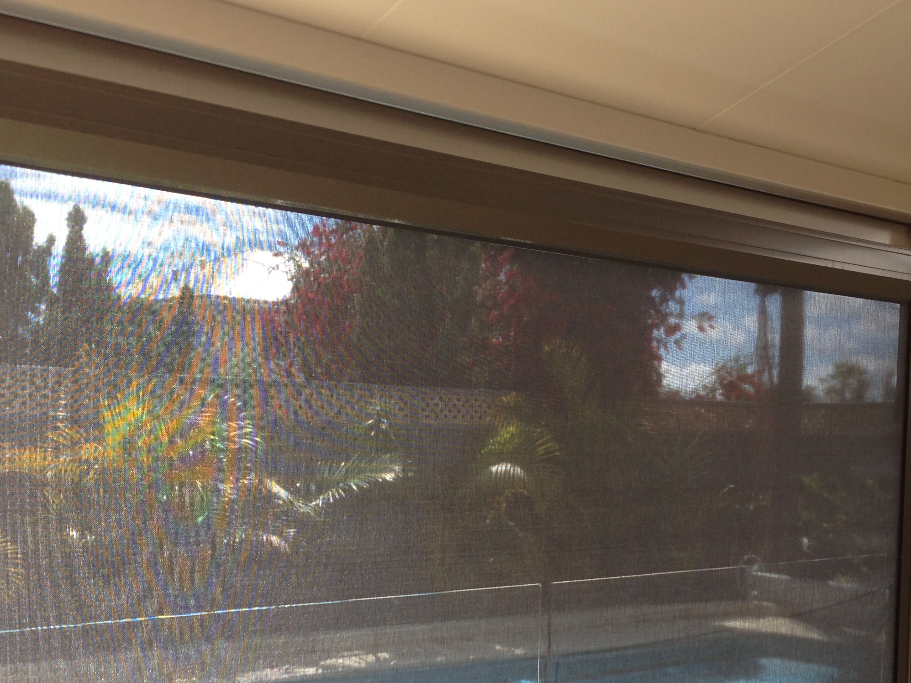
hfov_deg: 35.4
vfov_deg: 26.7
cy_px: 511
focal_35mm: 54
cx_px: 542
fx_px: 1421
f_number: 2.4
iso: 50
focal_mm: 4.13
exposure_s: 1/139
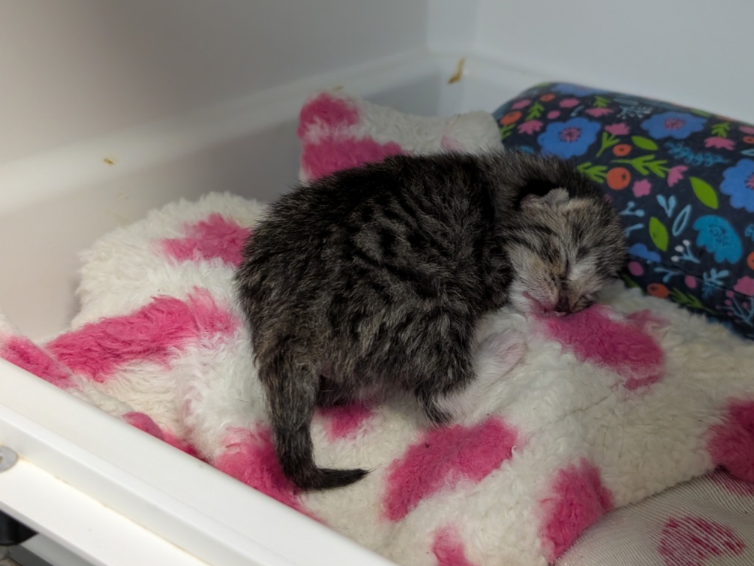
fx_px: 1089
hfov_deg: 38.2
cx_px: 377
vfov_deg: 29.1
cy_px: 278
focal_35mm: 50
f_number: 1.68
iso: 500
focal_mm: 6.9
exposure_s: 1/57.5
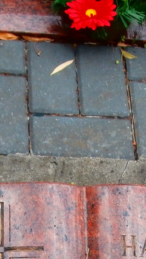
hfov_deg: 12.5
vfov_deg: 20.7
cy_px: 301
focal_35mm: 97
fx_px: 668
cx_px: 76
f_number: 3.2
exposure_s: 1/400
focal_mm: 4.43
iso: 100
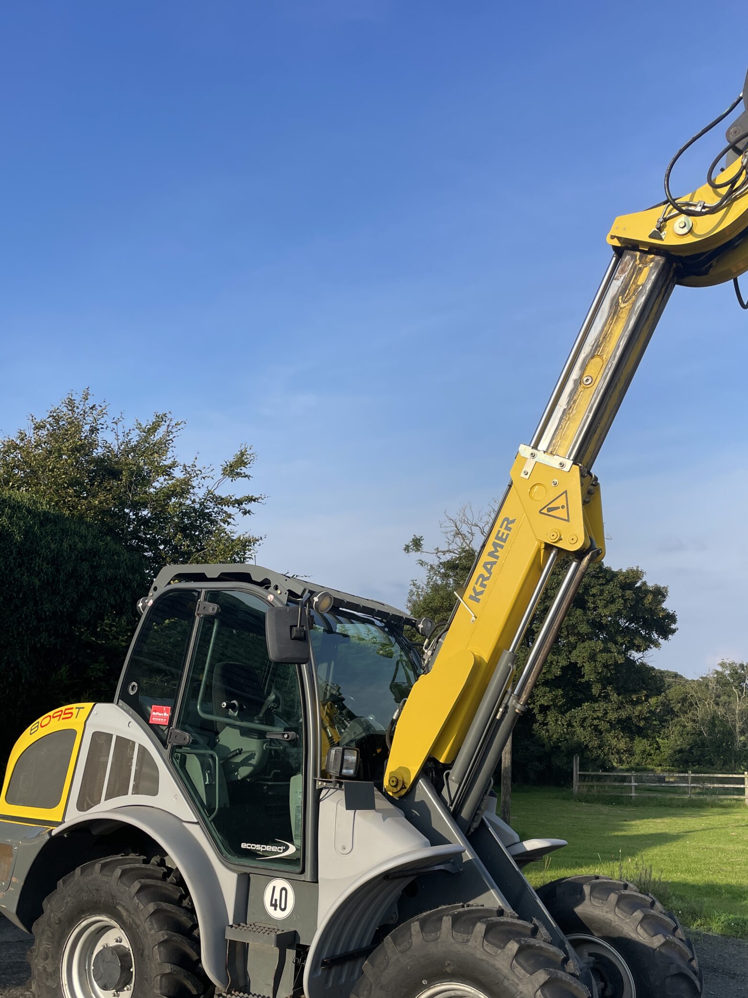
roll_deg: -0.8
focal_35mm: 32
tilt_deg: +6.0
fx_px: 922
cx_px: 398
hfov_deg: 44.1
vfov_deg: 56.3
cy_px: 606
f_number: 1.6
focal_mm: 4.2
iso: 32
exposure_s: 1/2681
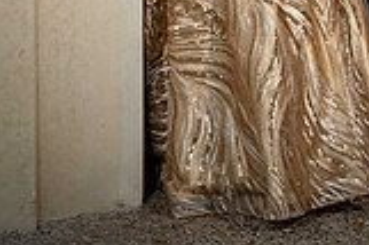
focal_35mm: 238
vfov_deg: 5.6
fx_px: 2437
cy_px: -247
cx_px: 341
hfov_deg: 8.6
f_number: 2.2
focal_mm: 85
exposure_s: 1/1250
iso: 200
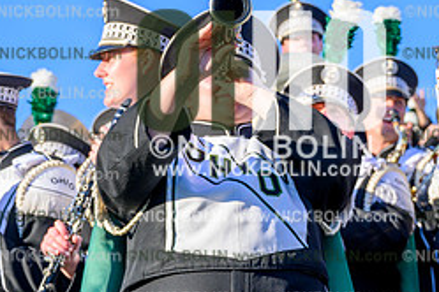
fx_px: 1390
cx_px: 261
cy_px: 93
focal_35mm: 114
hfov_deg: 17.9
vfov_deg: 12.0
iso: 125
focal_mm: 49
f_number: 4
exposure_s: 1/640
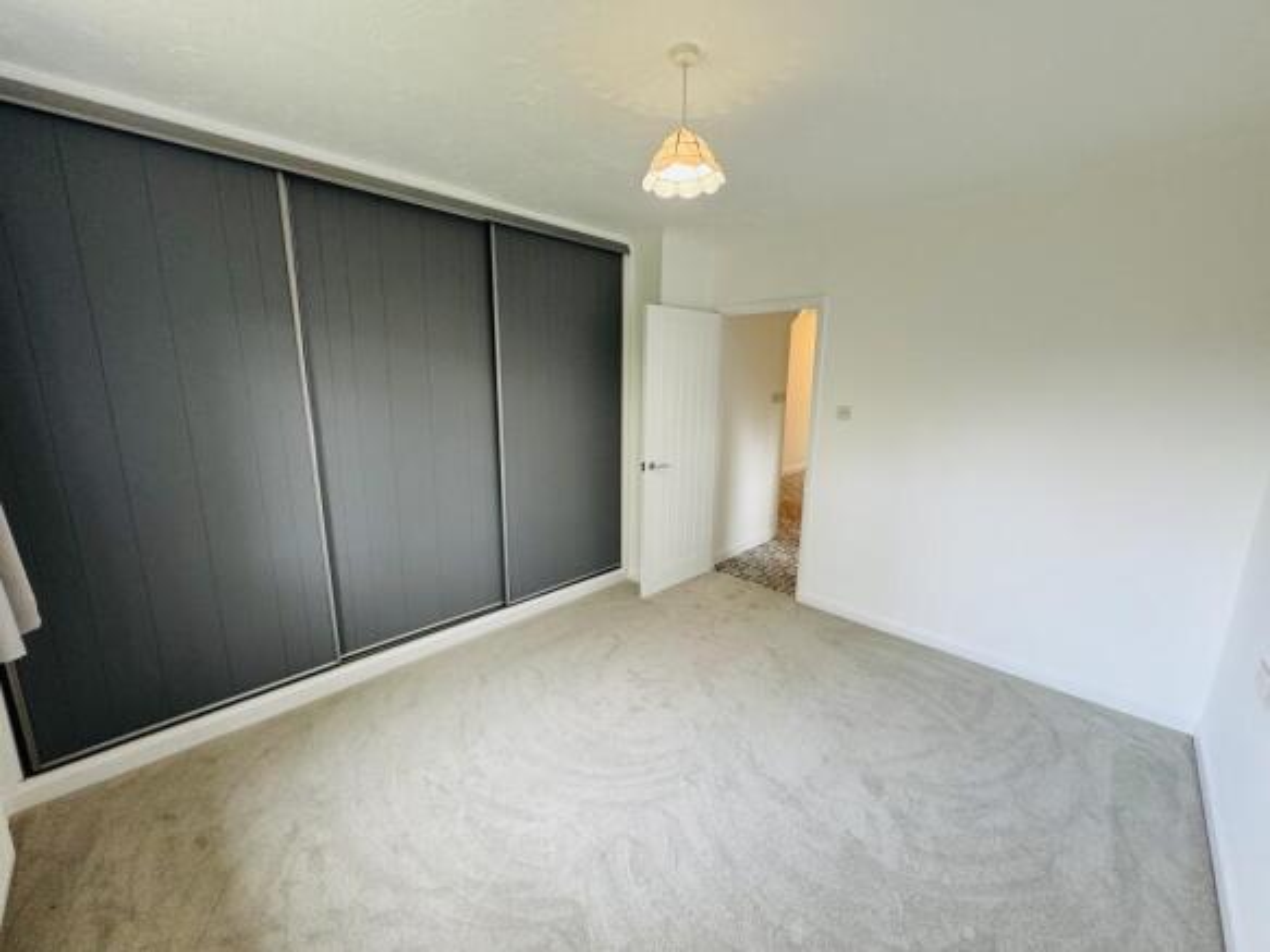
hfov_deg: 102.1
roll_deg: -0.4
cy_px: 476
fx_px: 514
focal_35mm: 14
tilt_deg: -11.4
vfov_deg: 85.7
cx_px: 635
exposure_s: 1/100
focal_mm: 2.22
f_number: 2.2
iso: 200
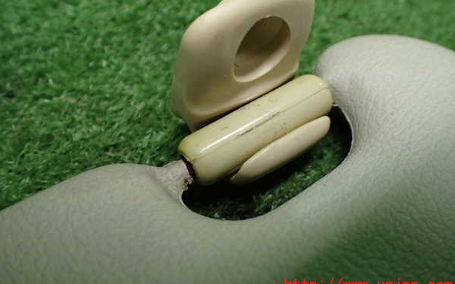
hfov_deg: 59.6
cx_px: 228
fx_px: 397
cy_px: 124
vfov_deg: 39.4
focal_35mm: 32
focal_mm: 5.4
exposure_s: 1/125
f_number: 2.3
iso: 500
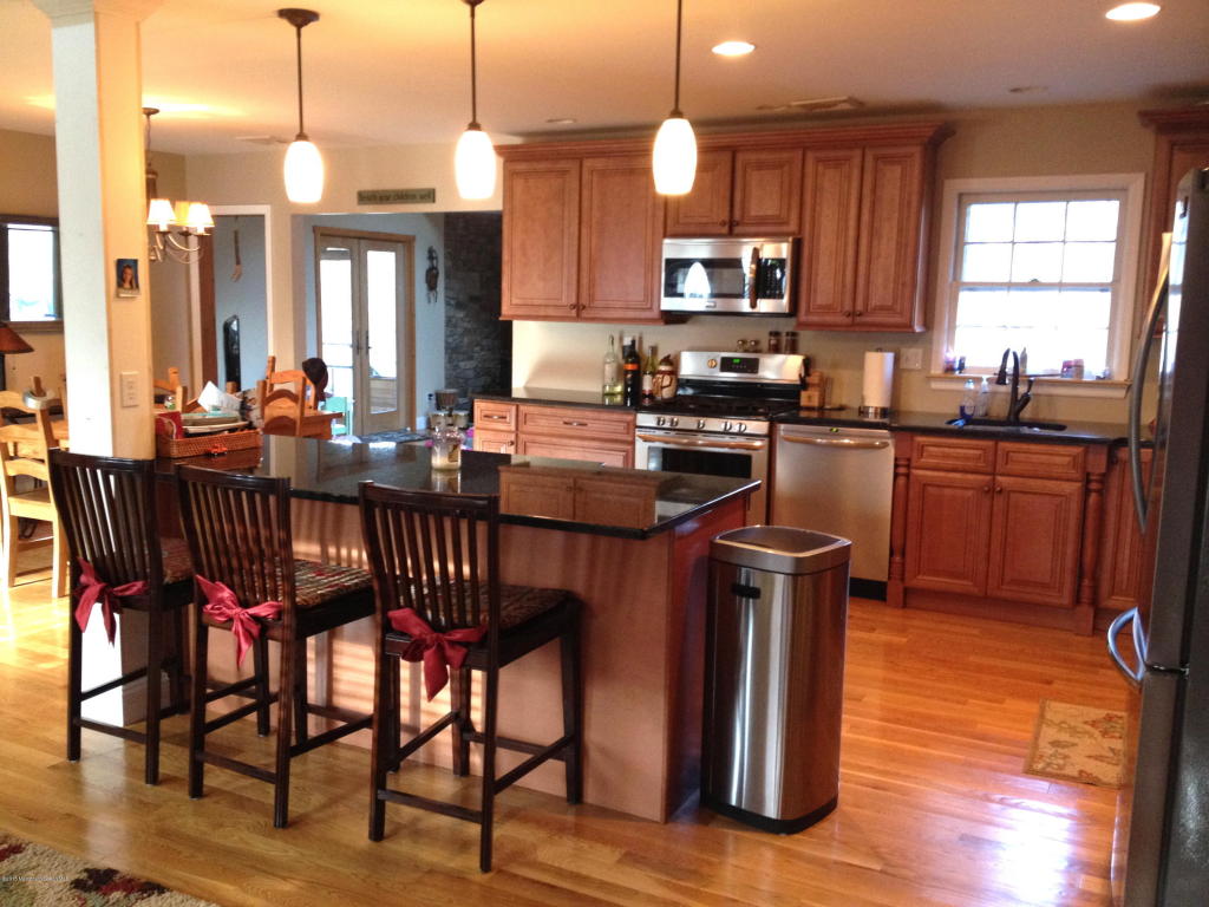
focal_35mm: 35
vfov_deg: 40.7
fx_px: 1222
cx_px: 604
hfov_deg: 52.6
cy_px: 454
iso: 250
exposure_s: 1/20
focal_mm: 4.28
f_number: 2.4
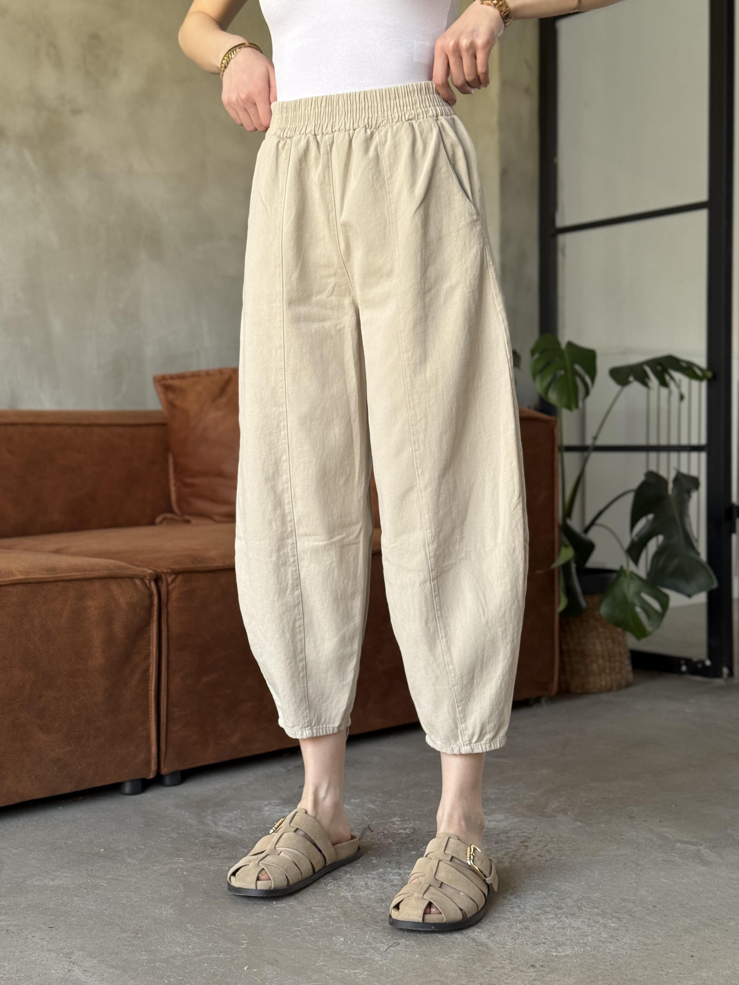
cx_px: 370
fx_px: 1366
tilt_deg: -2.2
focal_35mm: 48
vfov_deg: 39.7
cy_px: 492
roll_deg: +0.5
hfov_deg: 30.3
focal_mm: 6.76
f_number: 1.78
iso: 100
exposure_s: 1/60
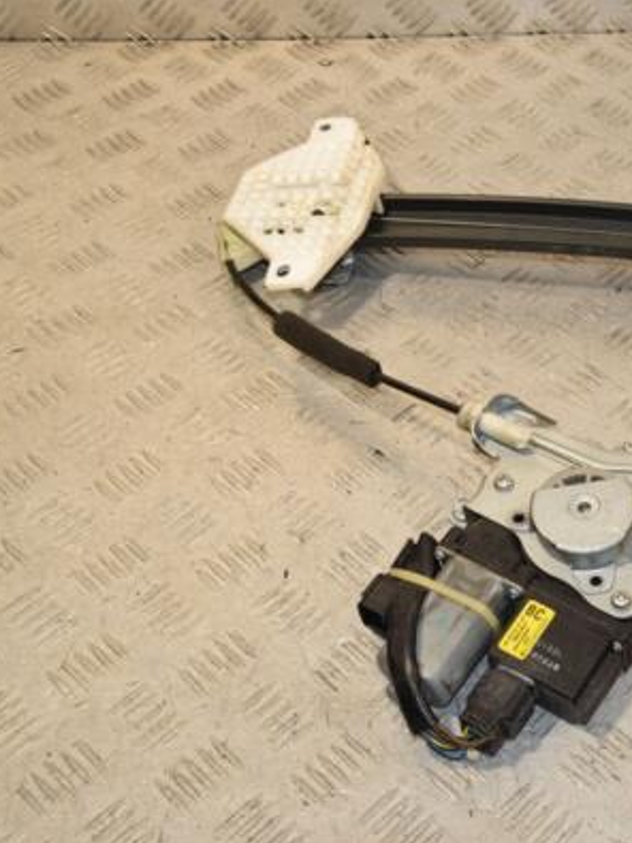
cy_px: 425
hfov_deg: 24.7
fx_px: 1388
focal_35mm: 57
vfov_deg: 33.8
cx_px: 596
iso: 800
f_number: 10
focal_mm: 26
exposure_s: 1/200
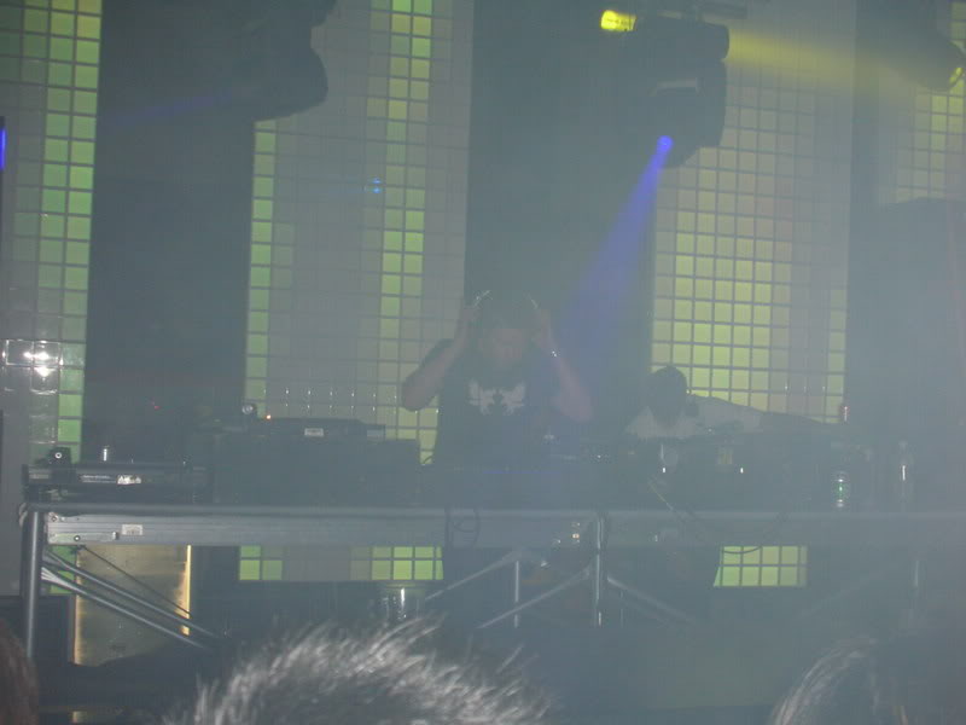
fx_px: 1479
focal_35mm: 53
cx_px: 483
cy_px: 362
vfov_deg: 27.5
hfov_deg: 36.2
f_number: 3.7
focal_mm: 8.8
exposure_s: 1/60.1
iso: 127
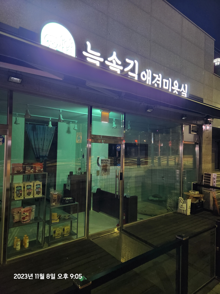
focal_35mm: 23
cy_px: 147
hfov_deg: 58.9
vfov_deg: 73.9
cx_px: 110
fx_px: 195
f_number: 1.8
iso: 800
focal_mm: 5.4
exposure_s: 1/24
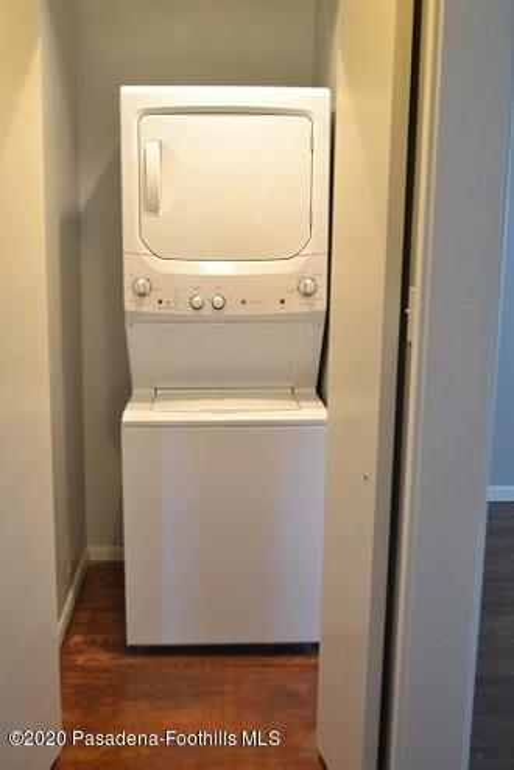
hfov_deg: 34.2
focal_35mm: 39
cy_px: 385
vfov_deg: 49.6
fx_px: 835
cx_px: 257
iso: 800
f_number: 4.2
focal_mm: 26
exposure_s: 1/20
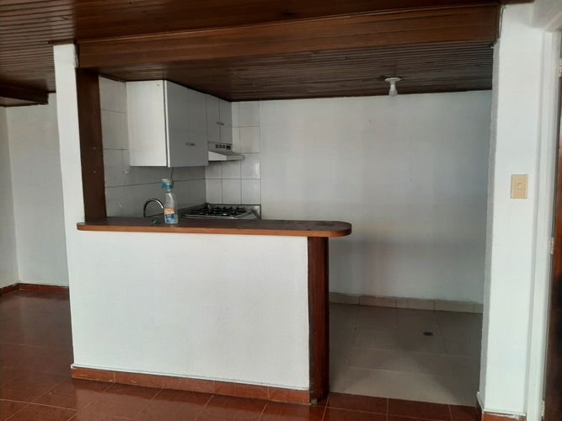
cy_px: 210
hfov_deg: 67.3
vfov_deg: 53.0
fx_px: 422
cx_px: 281
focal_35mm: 26
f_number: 1.7
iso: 64
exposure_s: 1/60
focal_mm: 3.93
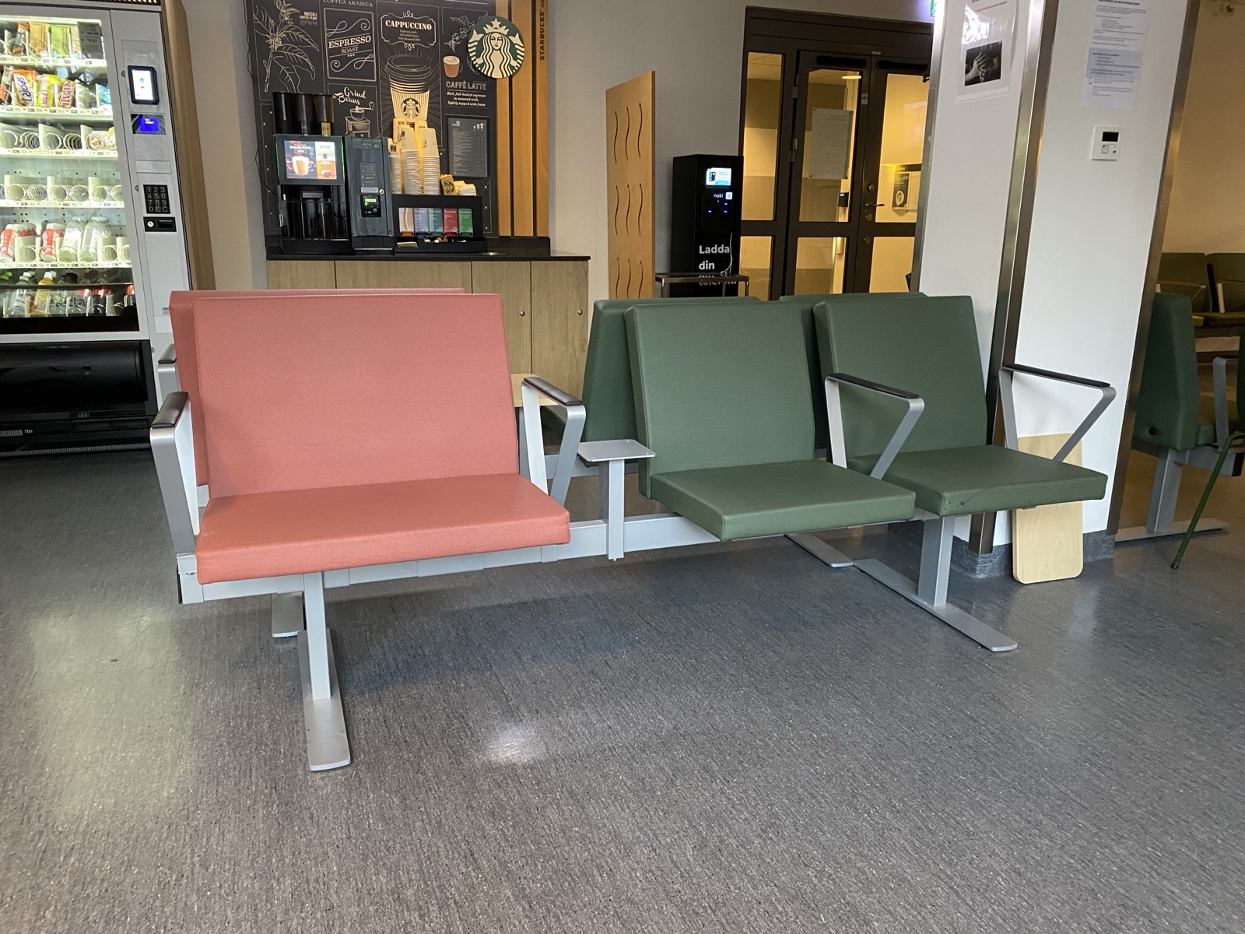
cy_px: 467
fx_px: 935
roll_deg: -0.7
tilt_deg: -15.7
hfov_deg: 67.3
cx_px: 622
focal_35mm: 26
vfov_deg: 53.1
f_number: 1.8
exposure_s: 1/50
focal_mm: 4.25
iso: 400
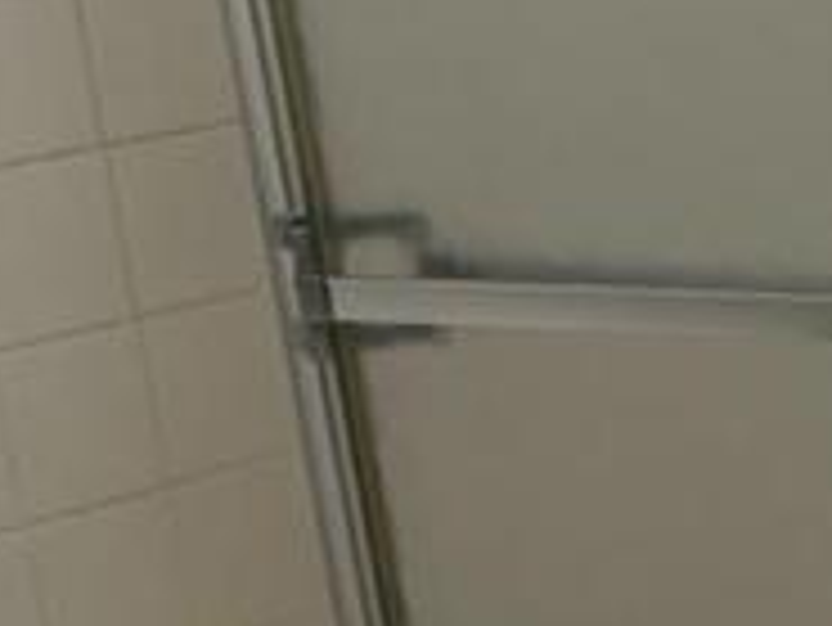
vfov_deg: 7.8
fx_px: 4497
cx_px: 2698
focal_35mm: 187
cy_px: 905
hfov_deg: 8.4
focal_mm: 6.76
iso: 160
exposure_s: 1/60
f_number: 1.78
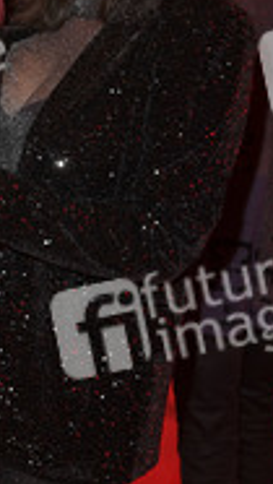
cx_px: -52
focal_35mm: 72
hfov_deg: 16.2
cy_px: 187
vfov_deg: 29.2
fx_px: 924
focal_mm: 32
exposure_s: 1/50
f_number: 5.6
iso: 1000
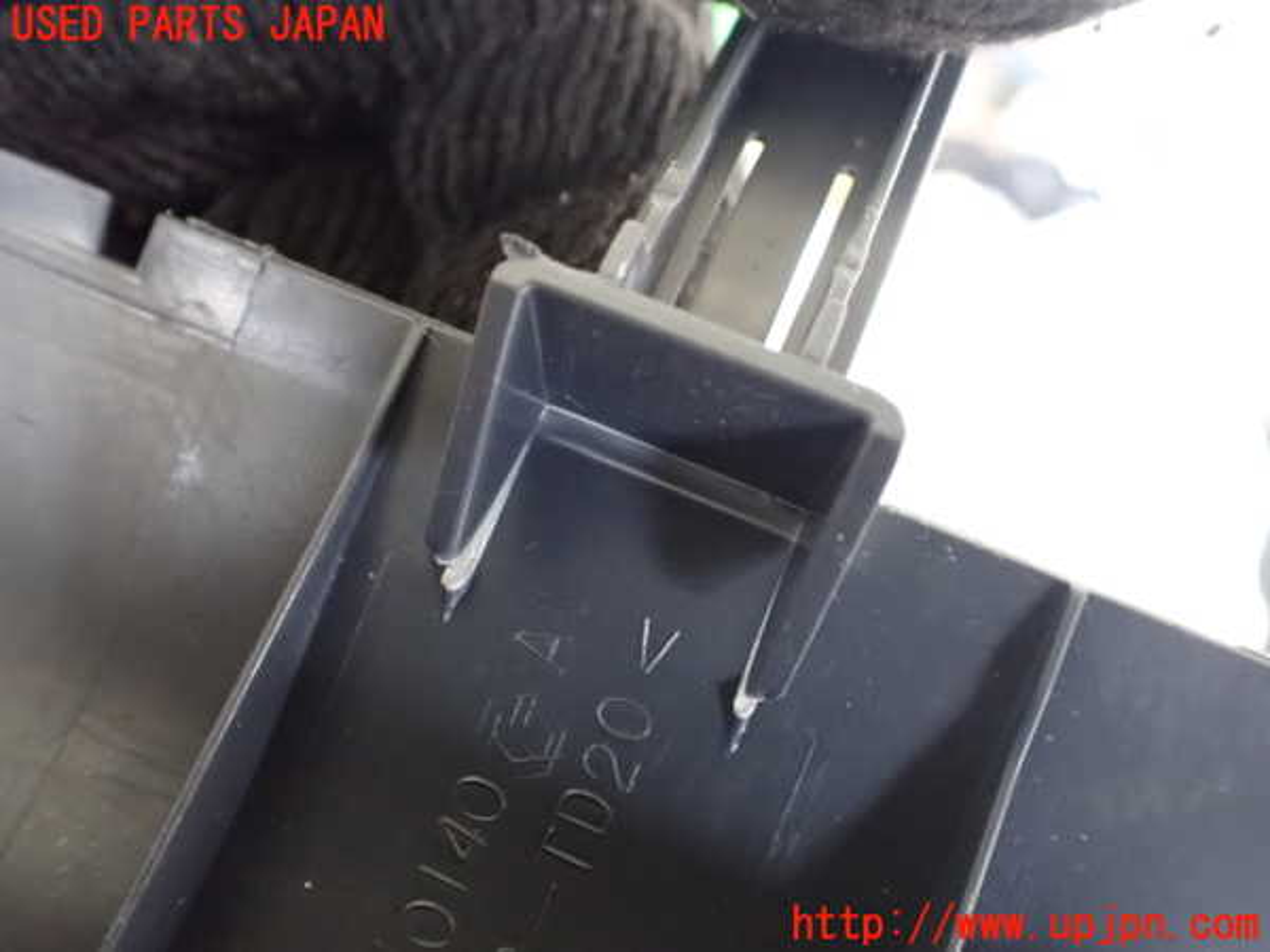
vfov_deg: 46.8
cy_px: 476
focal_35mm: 30
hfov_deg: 60.0
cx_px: 635
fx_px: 1101
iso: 1600
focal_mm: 5.4
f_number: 2.3
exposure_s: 1/30
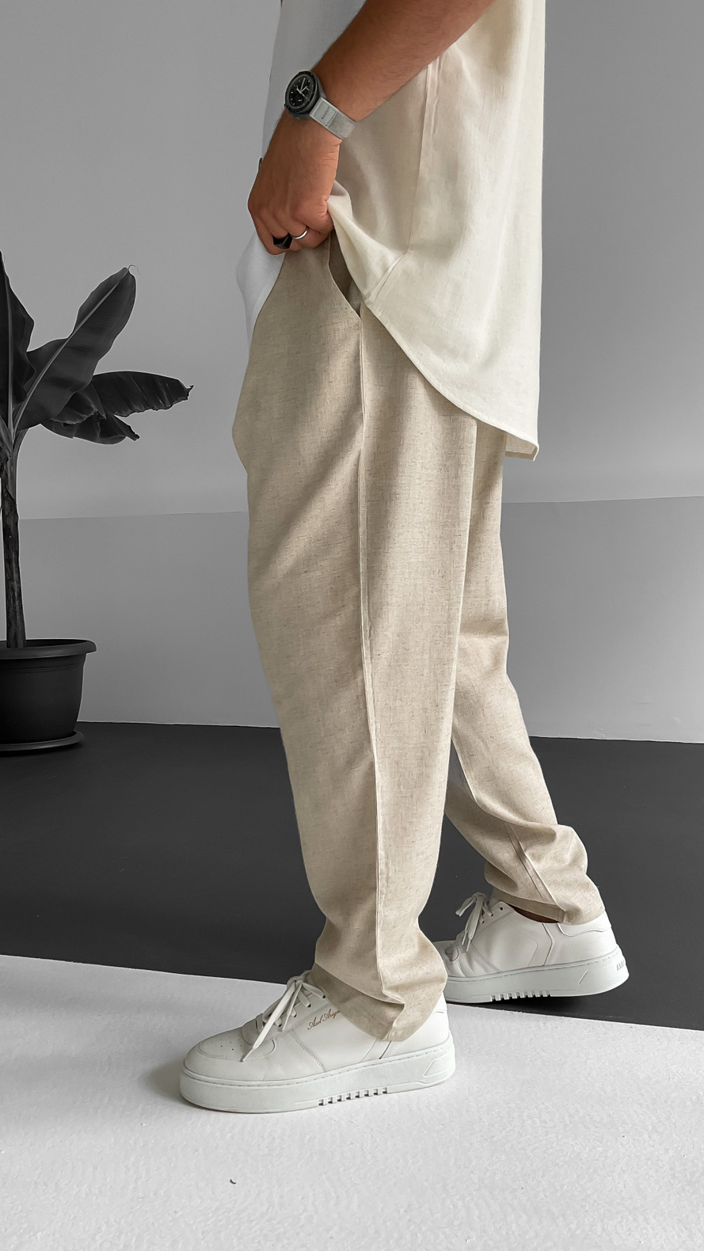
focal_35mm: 32
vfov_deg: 61.0
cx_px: 395
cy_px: 627
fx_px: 1062
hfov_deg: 36.6
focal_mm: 3
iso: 20
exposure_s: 1/120
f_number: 1.8
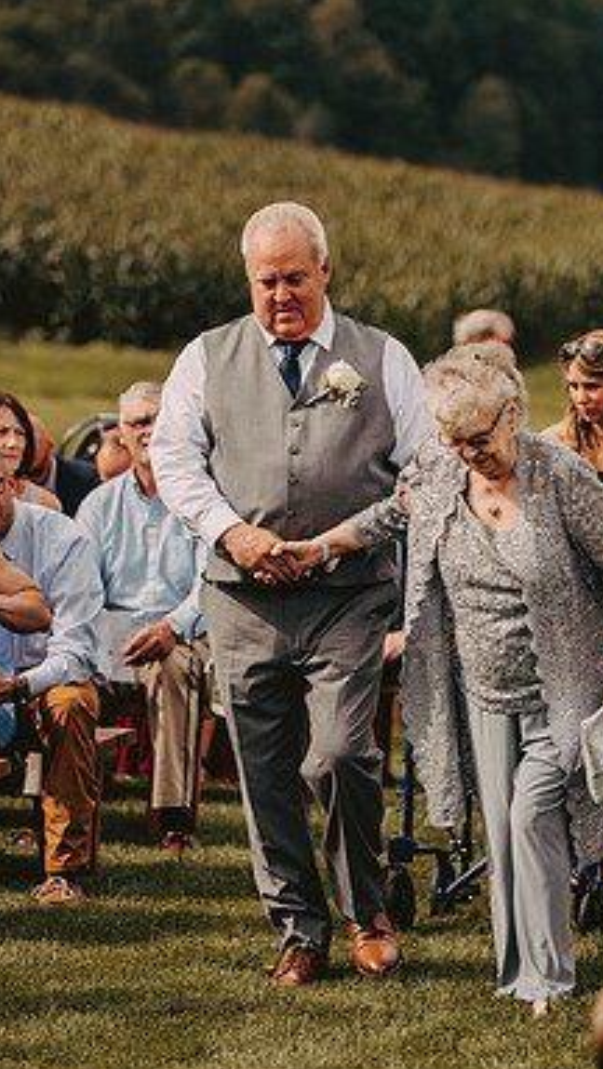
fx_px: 5220
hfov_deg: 6.6
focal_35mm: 184
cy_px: 534
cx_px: 469
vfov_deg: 11.7
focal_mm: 116
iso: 200
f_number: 2.8
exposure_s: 1/2000
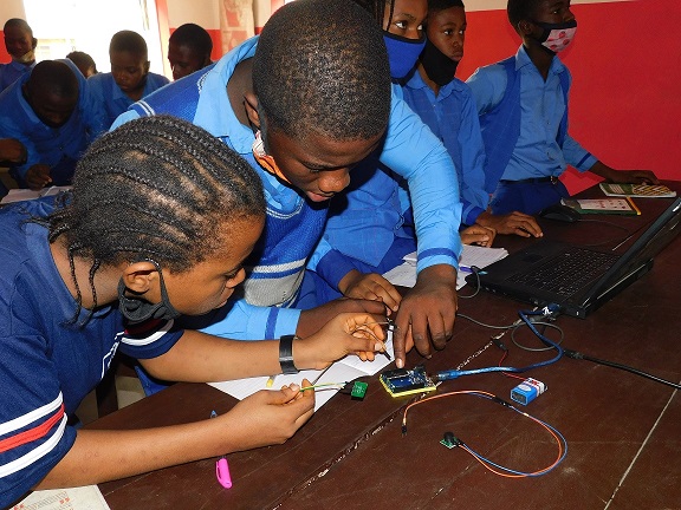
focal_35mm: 28
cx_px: 340
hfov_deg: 63.4
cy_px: 255
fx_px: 551
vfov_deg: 49.7
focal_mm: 4.9
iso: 200
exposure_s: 1/30
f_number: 3.2
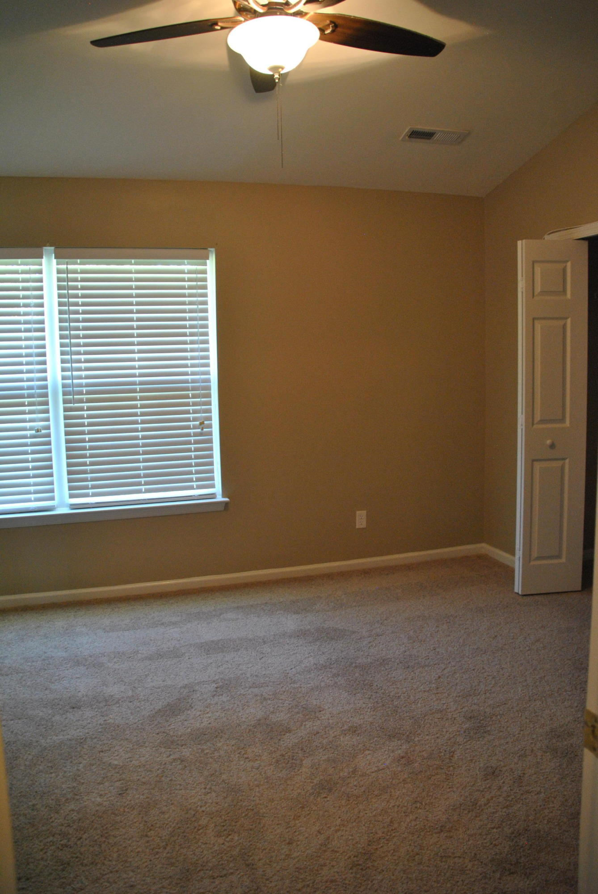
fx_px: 746
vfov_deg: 61.9
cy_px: 447
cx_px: 299
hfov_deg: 43.7
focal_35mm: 30
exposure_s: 1/30
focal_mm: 20
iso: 720
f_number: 3.5
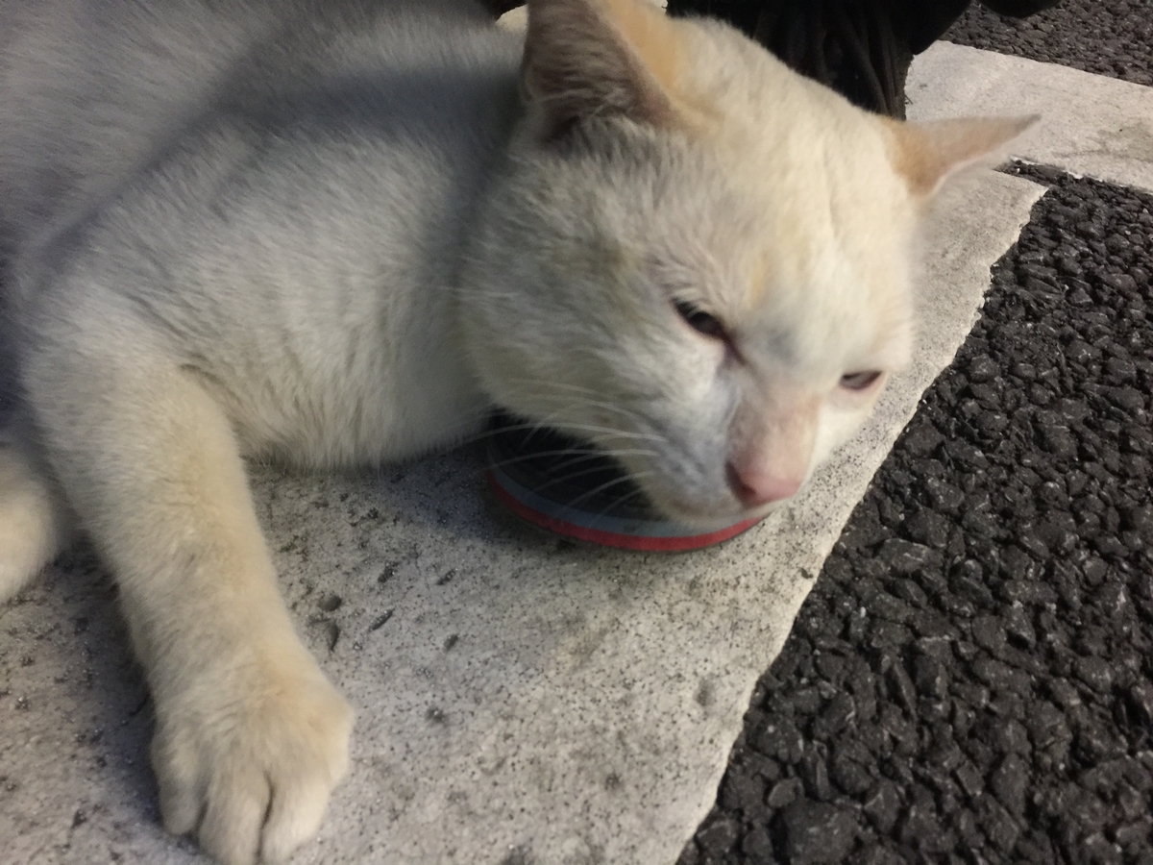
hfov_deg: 61.7
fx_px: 966
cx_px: 576
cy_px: 432
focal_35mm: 29
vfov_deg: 48.2
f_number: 2.2
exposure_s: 1/10
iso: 100
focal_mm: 4.15
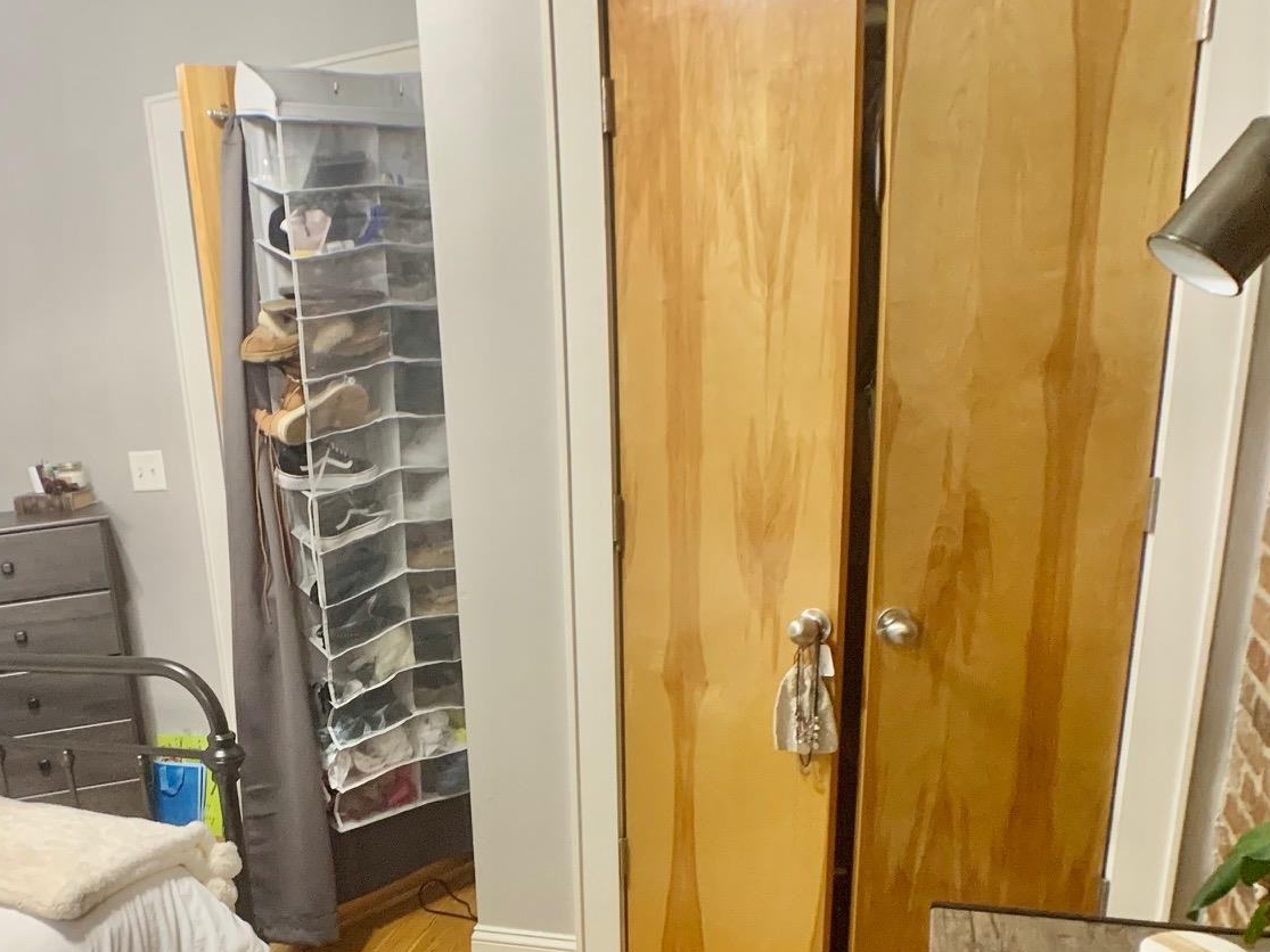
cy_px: 760
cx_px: 372
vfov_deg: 30.2
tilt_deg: -19.1
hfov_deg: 39.7
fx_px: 1724
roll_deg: +6.1
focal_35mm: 47
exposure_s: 1/60
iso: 320
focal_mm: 4.25
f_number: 1.8
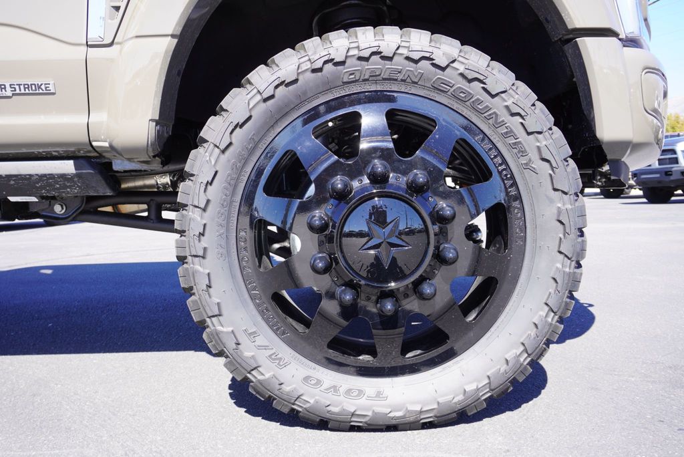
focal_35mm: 32
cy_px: 228
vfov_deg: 41.8
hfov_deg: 59.5
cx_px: 342
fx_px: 599
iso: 100
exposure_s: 1/100
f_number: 6.3
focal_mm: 21
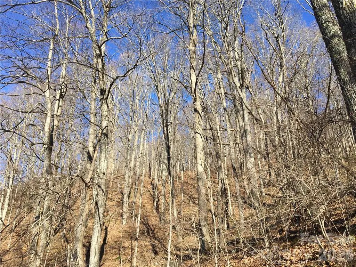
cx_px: 178
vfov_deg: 48.2
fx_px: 298
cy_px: 134
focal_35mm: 29
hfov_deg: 61.7
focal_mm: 4.15
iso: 25
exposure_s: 1/680
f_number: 2.2
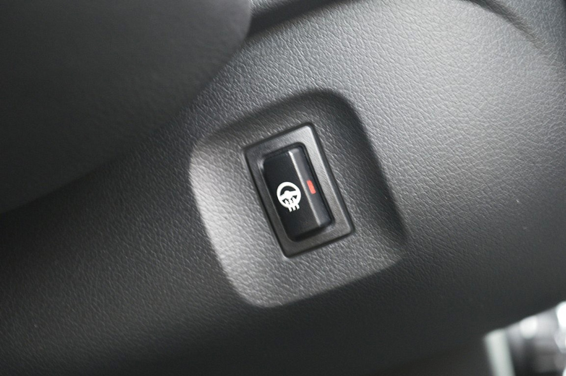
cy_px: 188
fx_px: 1296
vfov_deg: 16.5
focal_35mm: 82
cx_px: 283
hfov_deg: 24.6
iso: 800
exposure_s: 1/4
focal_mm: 55
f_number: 5.6
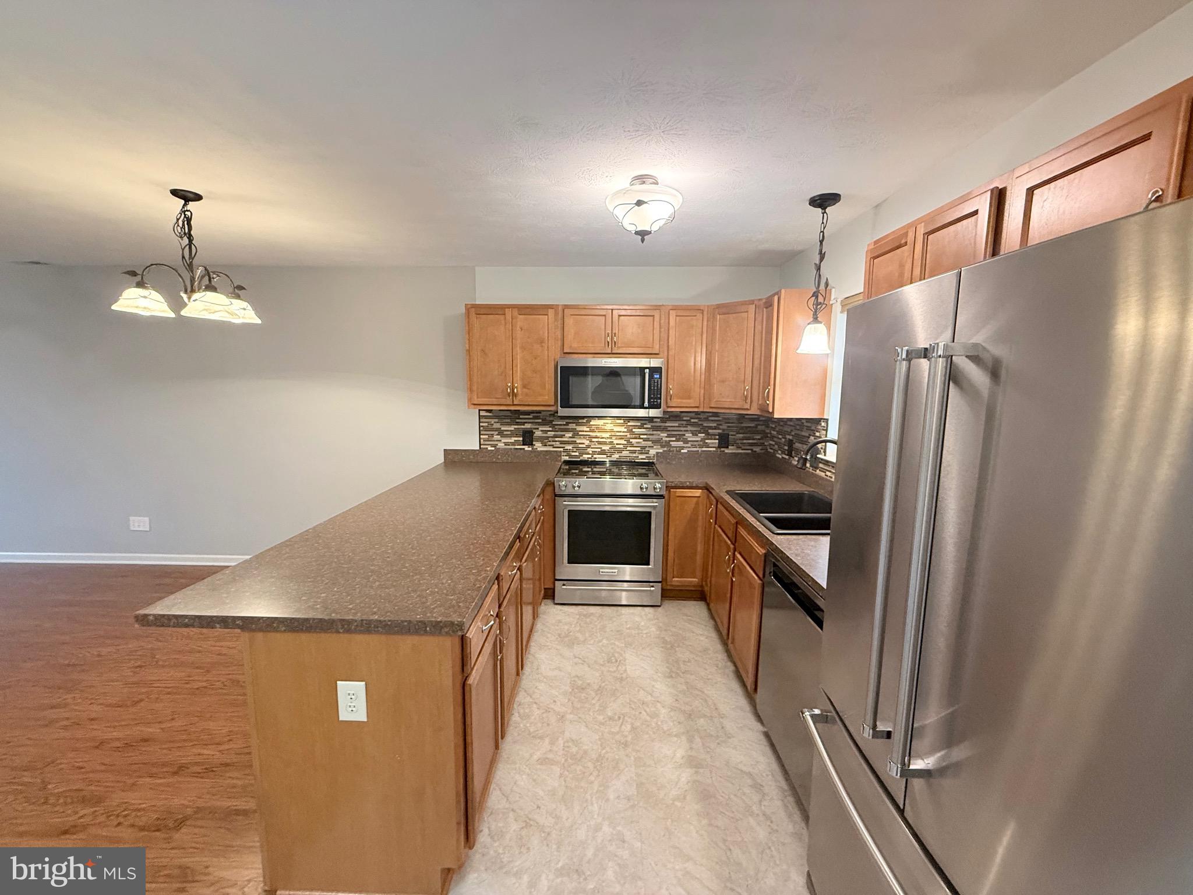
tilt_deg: -7.4
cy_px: 448
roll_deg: -0.7
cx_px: 596
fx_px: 482
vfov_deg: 85.7
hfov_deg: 102.1
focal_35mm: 14
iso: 500
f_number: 2.2
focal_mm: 2.22
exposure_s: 1/60
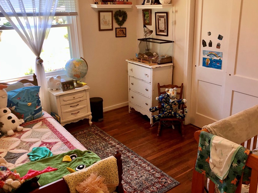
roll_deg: +0.8
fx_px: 253
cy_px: 96
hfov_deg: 53.8
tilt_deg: -18.2
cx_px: 148
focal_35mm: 34
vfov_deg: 41.8
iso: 20
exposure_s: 1/35
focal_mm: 3.99
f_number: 1.8
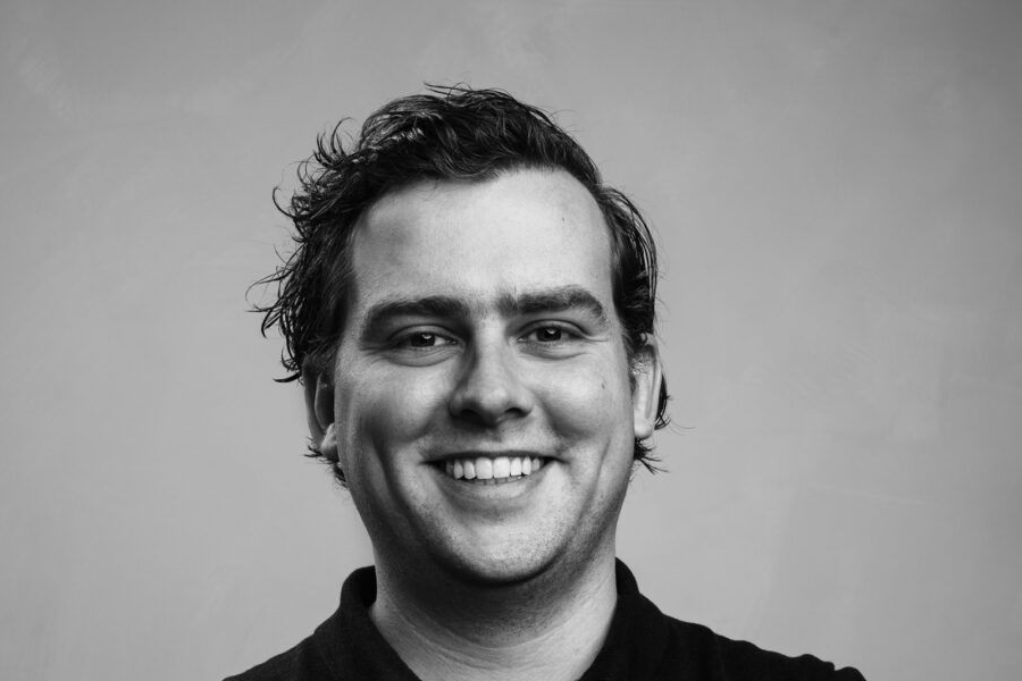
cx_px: 526
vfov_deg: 16.4
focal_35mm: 80
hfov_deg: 25.4
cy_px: 799
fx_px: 2271
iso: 200
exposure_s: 1/160
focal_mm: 50
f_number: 11
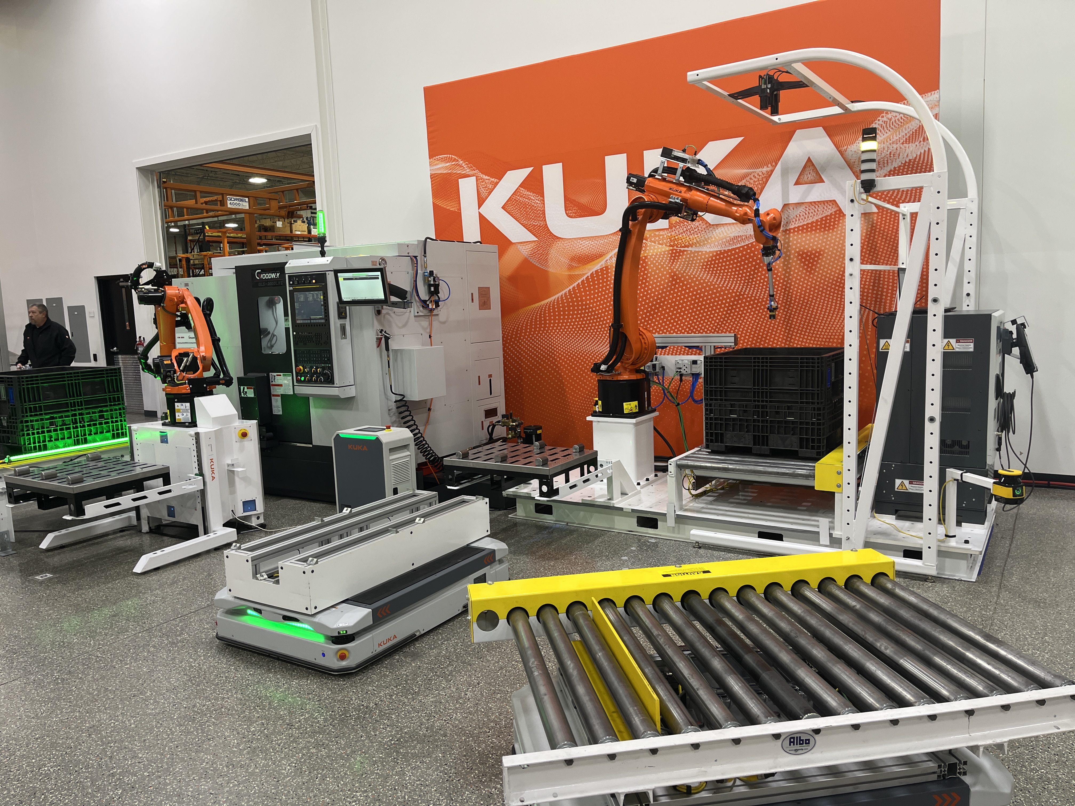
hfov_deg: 67.3
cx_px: 538
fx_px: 807
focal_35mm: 26
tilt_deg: -7.4
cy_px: 403
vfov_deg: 53.1
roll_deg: +1.7
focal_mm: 5.1
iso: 80
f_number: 1.6
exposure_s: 1/61
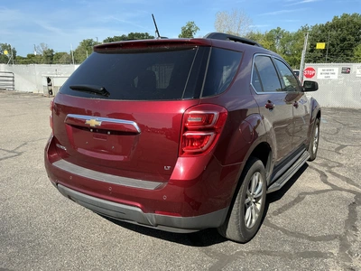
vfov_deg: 49.7
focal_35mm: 28
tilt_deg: -11.1
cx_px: 180
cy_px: 136
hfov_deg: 63.4
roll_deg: -0.3
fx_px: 292
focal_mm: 3
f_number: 1.8
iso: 25
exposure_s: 1/1076
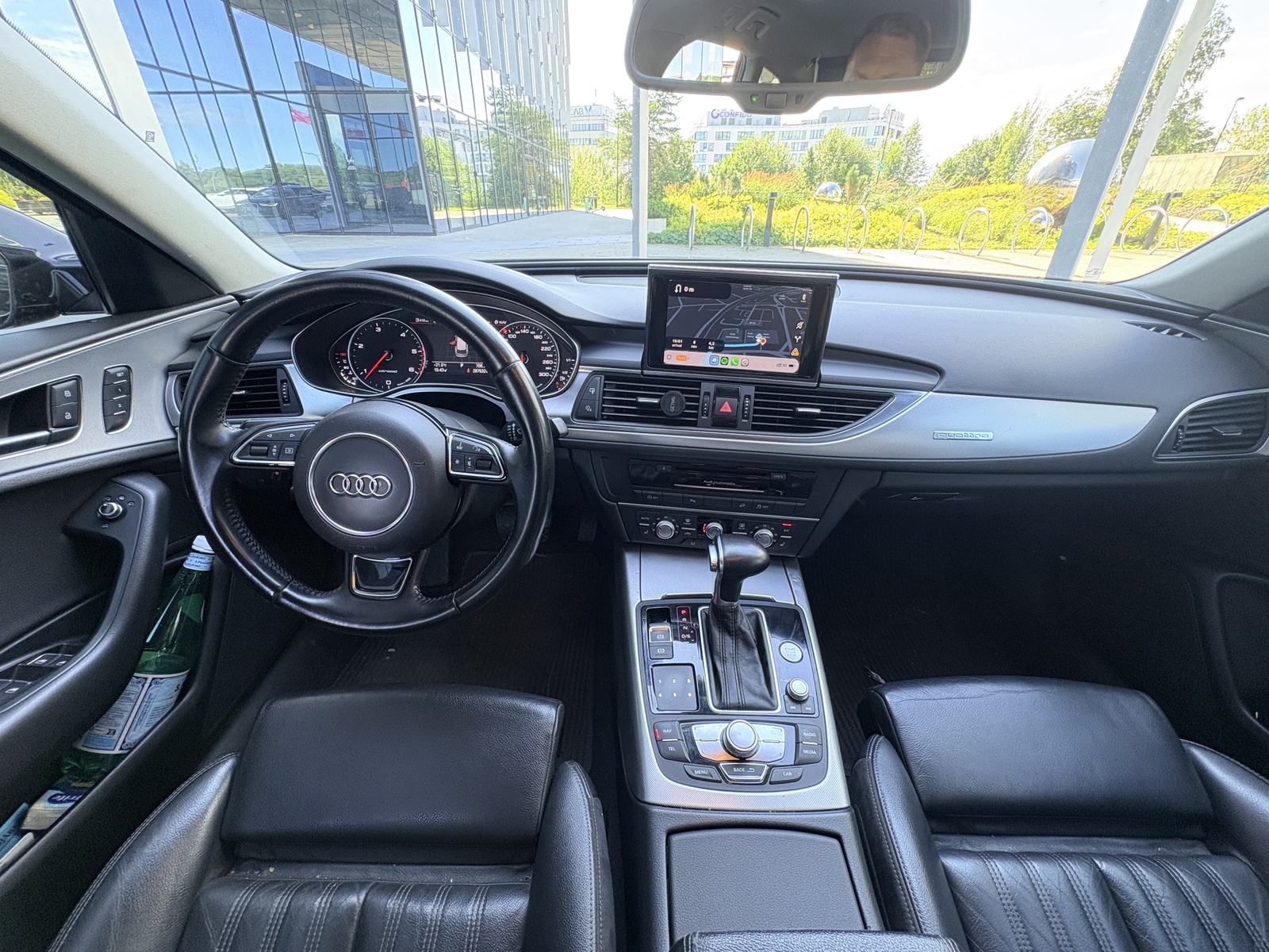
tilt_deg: -28.8
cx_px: 634
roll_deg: -0.4
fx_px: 513
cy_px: 476
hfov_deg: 102.1
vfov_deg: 85.7
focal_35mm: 14
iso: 250
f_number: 2.2
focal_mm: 2.22
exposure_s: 1/60
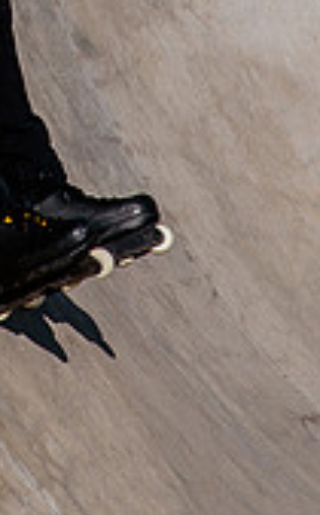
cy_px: -240
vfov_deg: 3.8
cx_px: -111
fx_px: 7693
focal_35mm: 549
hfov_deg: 2.4
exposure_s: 1/500
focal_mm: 112
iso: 200
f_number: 13
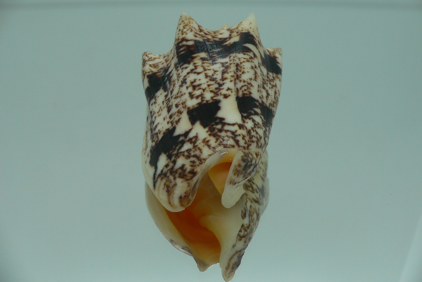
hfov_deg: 51.9
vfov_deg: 35.9
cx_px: 214
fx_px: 434
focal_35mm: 37
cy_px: 135
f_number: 2.8
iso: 80
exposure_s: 1/60
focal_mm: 4.6
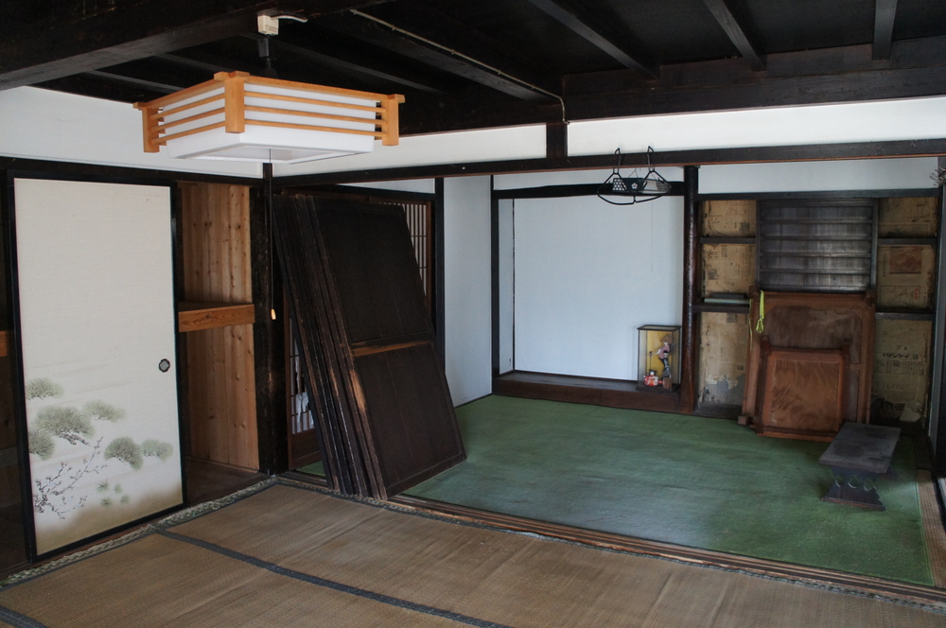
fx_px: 709
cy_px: 314
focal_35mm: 27
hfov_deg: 67.4
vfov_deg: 47.8
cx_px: 473
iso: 1600
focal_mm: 18
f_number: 3.5
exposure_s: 1/50
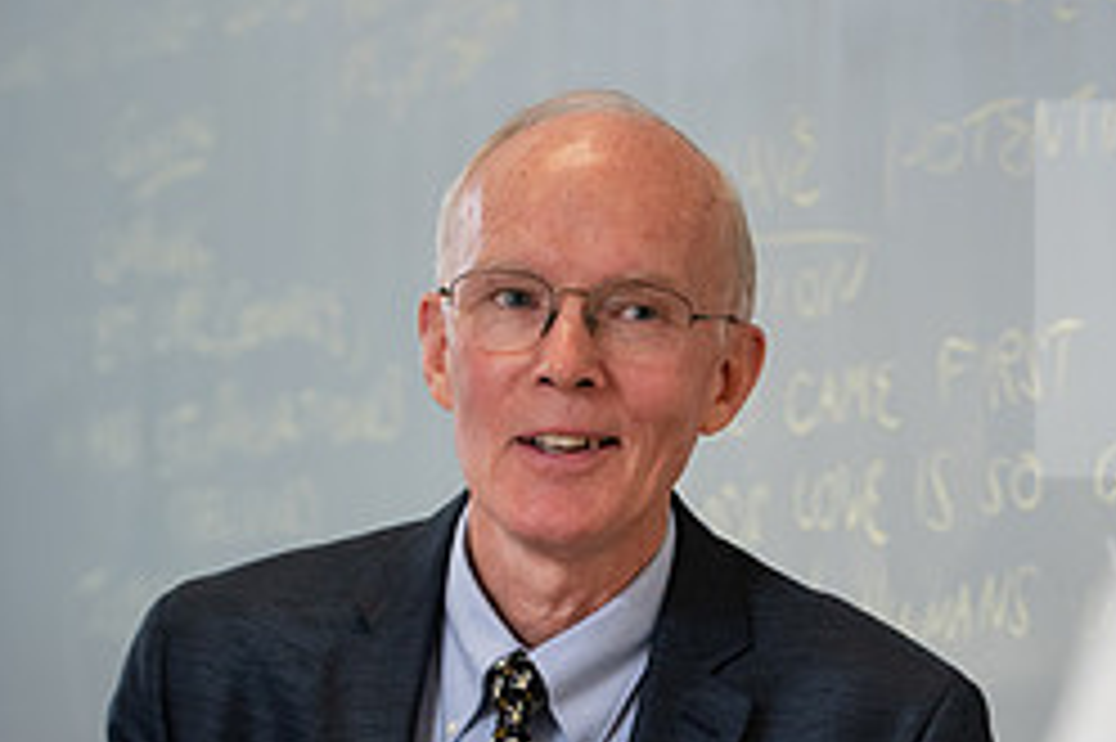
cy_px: 645
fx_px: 5080
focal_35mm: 164
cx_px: 900
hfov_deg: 12.5
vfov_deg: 8.3
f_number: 3.5
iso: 640
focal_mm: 70
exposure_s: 1/200
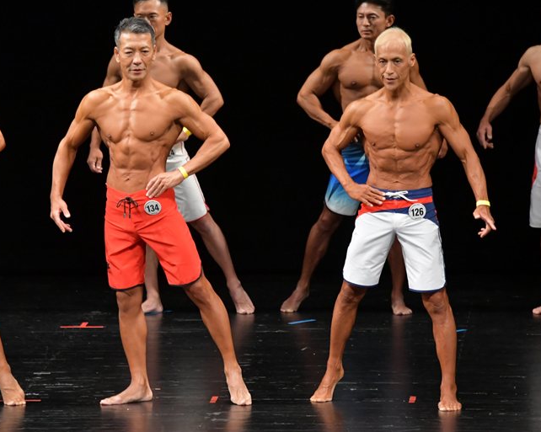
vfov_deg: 4.8
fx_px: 5169
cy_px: 216
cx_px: 233
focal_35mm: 323
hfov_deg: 6.0
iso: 3200
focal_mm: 190
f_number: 5.6
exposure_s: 1/400
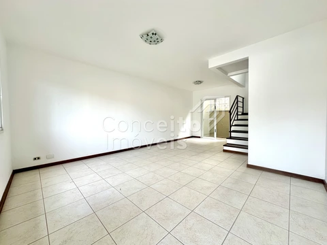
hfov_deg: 102.1
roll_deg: +0.9
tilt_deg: -1.5
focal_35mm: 14
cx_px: 164
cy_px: 122
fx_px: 132
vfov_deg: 85.7
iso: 50
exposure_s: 1/99
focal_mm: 2.22
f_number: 2.2
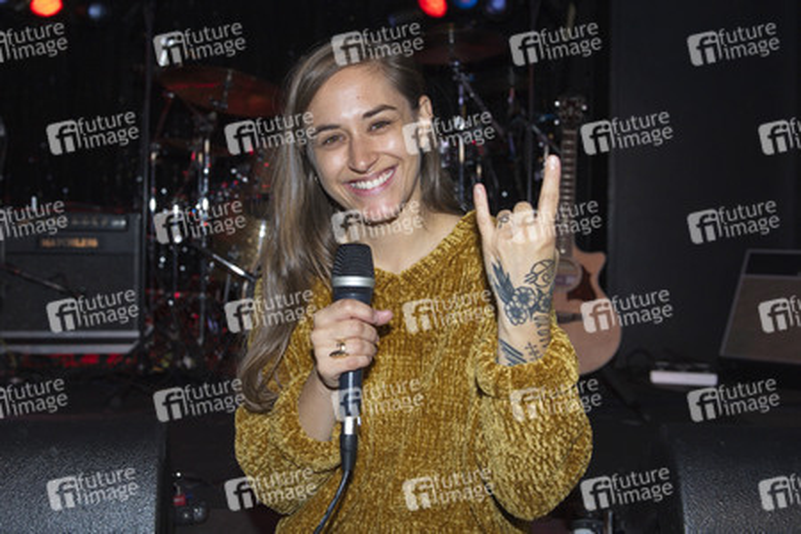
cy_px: 267
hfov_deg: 58.7
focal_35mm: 32
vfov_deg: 41.1
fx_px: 712
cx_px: 400
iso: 800
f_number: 5
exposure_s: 1/250
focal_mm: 32
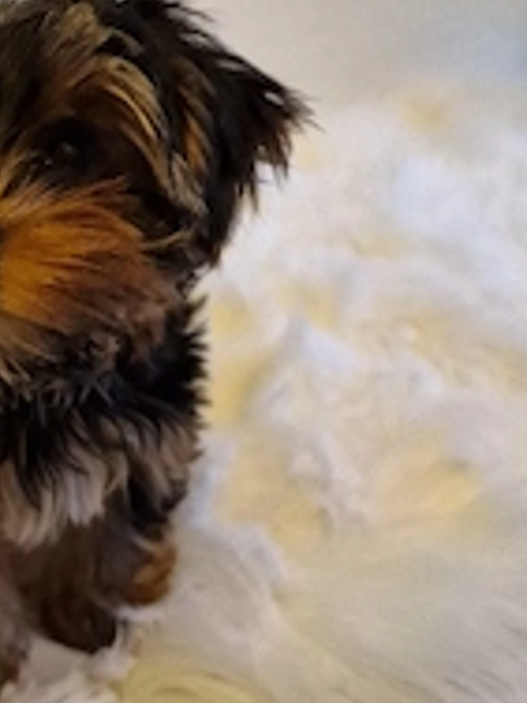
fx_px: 995
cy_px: 239
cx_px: 116
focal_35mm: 49
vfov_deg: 38.5
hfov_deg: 29.1
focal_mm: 6.4
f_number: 1.8
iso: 640
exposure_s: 1/50
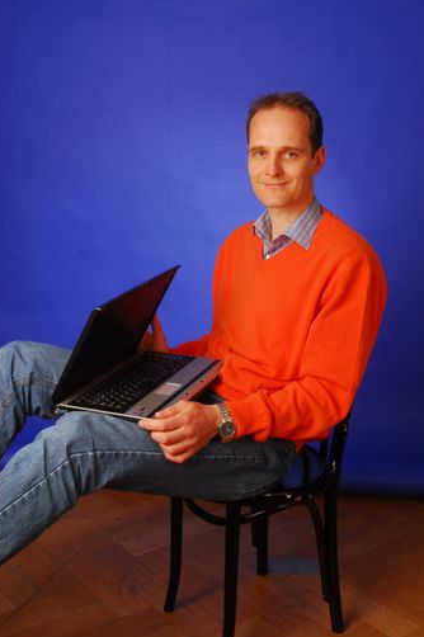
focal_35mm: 46
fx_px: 814
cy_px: 321
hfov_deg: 29.2
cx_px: 209
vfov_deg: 42.8
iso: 200
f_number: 14
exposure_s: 1/25
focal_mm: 30
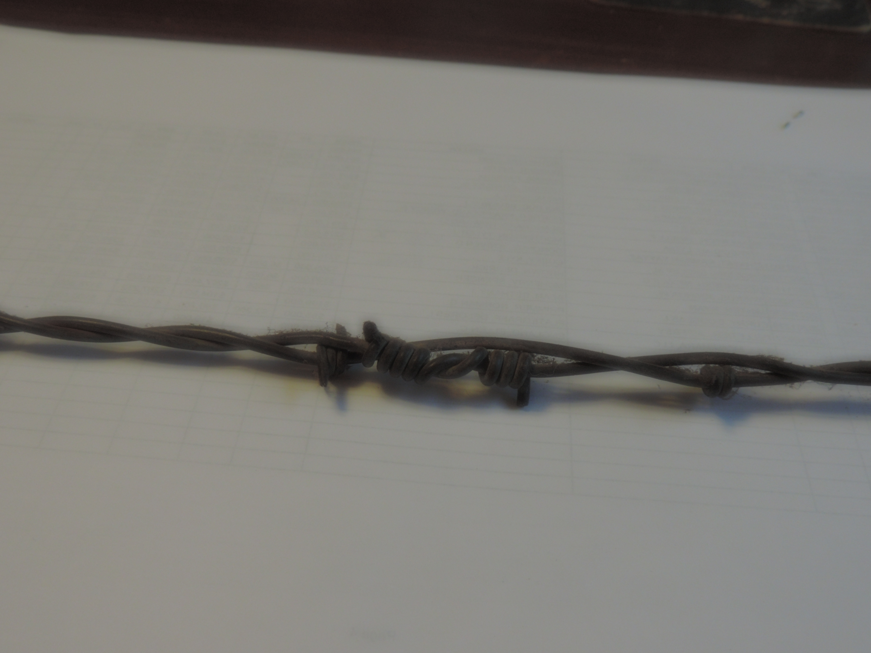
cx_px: 436
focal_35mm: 35
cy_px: 326
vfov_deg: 40.7
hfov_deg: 52.6
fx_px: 881
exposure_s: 1/30
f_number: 3.3
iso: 400
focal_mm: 6.2
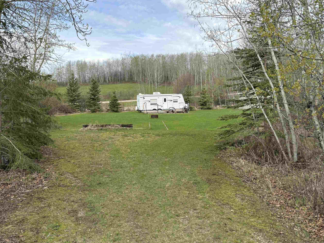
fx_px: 281
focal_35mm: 30
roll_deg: -2.1
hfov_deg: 59.9
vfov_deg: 46.7
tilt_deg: -3.4
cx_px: 152
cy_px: 109
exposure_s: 1/2538
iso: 50
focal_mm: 5.96
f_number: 1.6
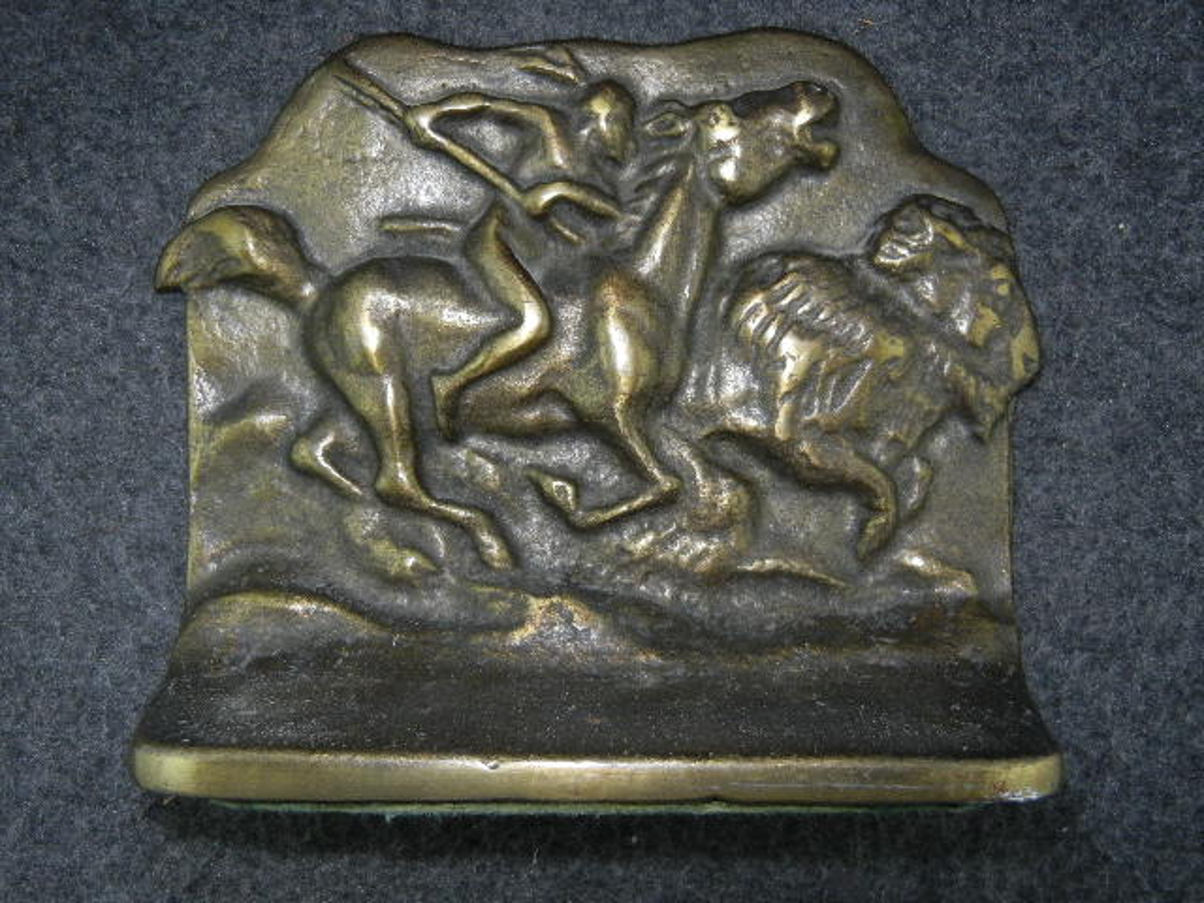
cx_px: 602
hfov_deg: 47.9
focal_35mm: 39
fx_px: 1356
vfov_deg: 36.8
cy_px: 452
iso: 579
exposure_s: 1/30
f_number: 3.7
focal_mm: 7.1
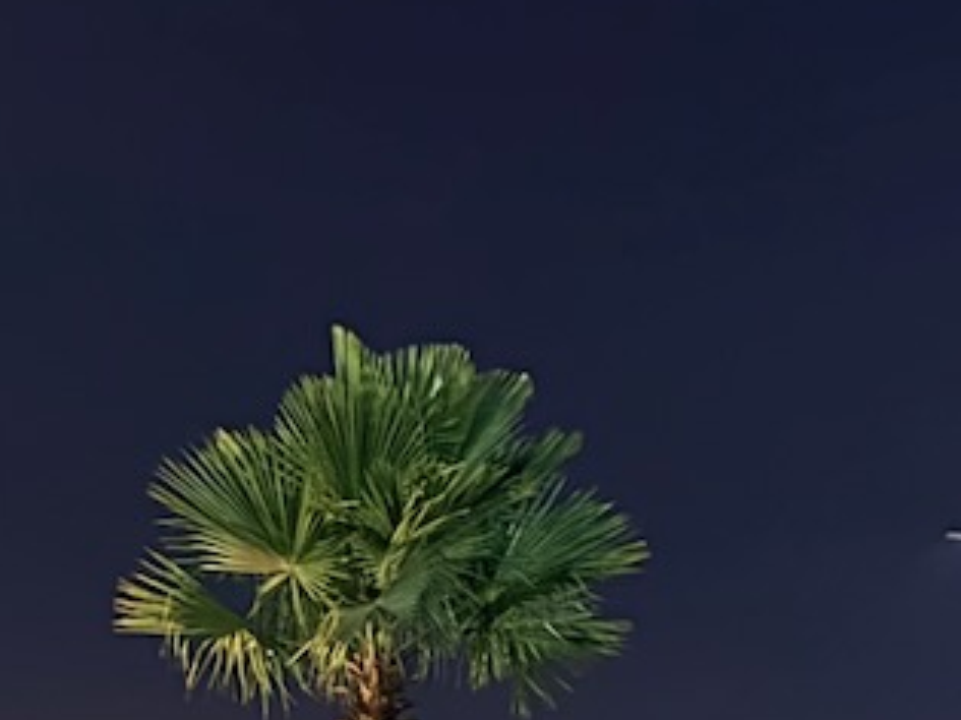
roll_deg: +0.5
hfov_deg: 10.0
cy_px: 1178
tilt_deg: +0.6
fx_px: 5411
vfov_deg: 7.4
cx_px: -256
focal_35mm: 195
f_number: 1.78
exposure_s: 1/5
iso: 640
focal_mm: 6.76
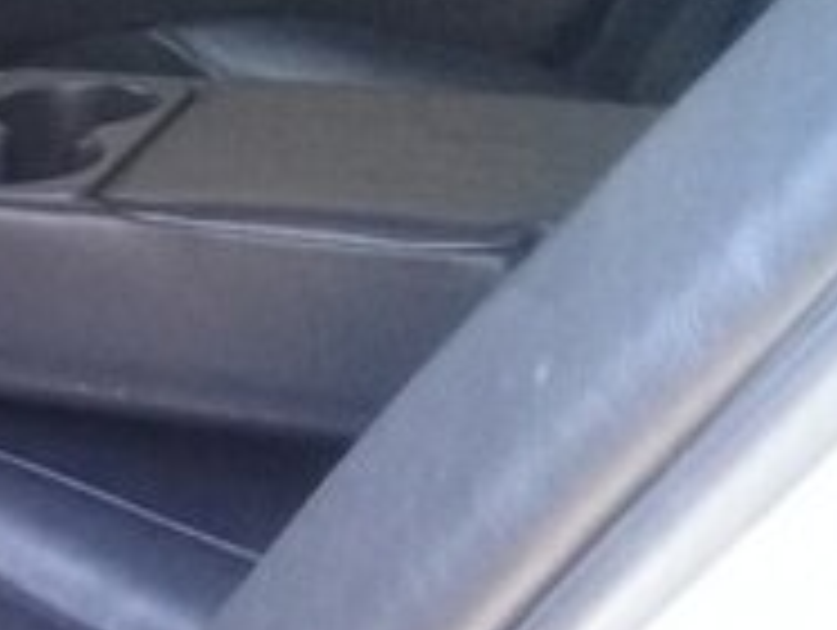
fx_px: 2663
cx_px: -590
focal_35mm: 110
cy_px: 506
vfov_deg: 13.4
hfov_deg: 15.7
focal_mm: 3.3
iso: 200
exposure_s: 1/33
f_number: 2.2
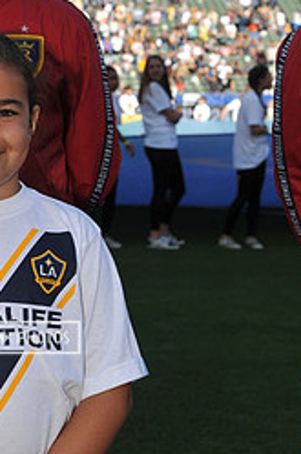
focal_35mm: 105
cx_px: -5
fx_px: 1322
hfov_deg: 12.8
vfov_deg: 19.4
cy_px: 155
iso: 250
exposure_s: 1/800
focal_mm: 45
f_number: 6.3
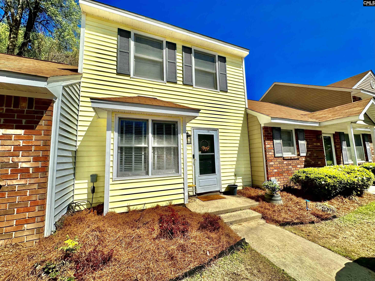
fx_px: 152
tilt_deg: +6.1
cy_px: 140
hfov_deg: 102.1
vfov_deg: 85.7
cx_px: 188
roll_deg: +2.4
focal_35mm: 14
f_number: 2.2
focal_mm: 2.22
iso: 50
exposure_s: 1/5814
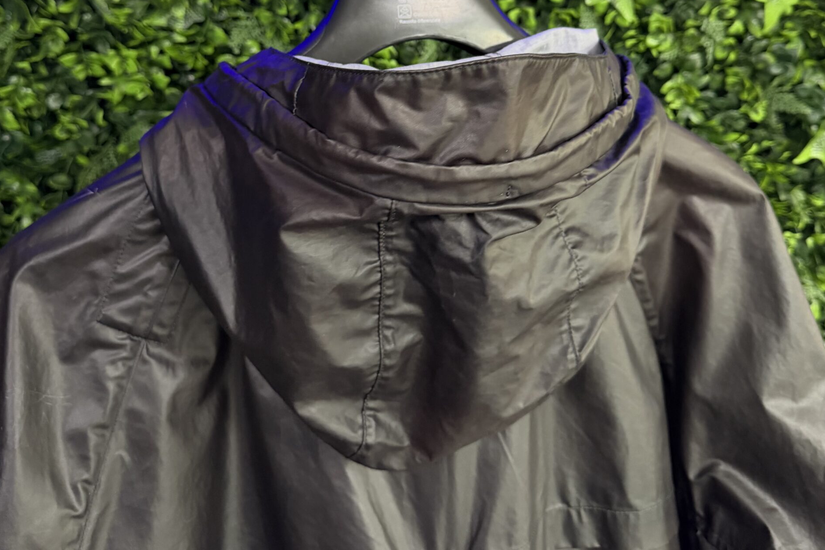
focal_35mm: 34
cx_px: 420
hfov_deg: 55.8
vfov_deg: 37.0
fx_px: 779
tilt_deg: -4.1
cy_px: 80
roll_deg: +1.5
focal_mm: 6.76
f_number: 1.78
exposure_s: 1/51
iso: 500
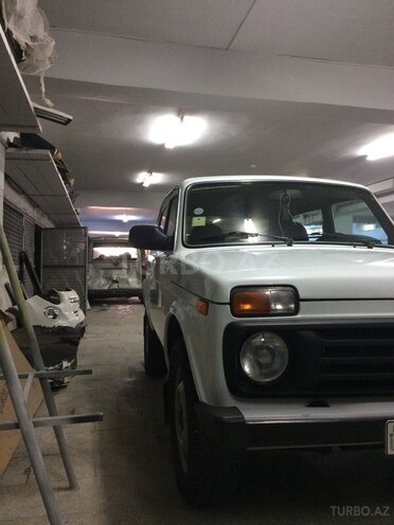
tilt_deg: +2.6
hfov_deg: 48.2
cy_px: 262
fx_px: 440
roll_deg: +0.0
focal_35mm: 29
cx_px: 197
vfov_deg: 61.7
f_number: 2.2
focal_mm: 4.15
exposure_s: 1/33
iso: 250
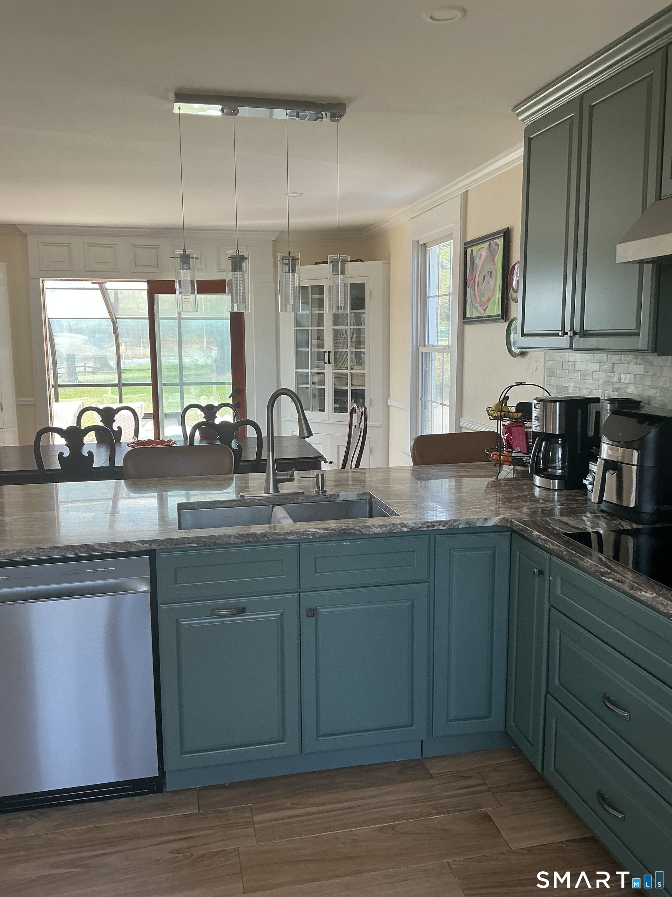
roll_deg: -0.4
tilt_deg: -9.8
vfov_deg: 61.7
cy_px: 448
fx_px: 751
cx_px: 336
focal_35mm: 29
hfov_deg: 48.2
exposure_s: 1/120
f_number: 1.8
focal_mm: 3
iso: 40
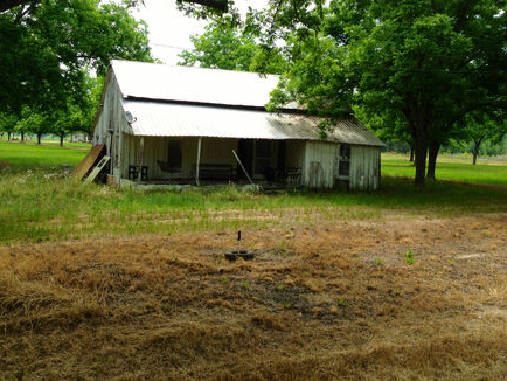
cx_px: 248
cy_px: 171
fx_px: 557
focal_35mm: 38
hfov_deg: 48.9
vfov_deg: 37.7
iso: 50
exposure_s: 1/669
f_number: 2.4
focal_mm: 4.13
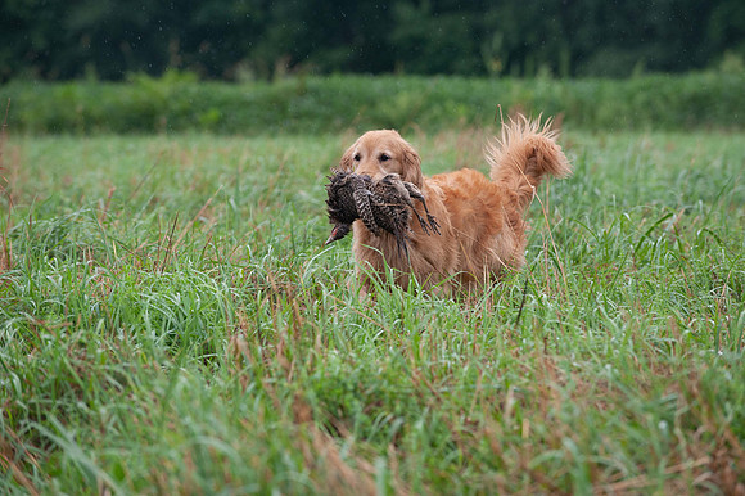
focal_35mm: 200
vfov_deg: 6.9
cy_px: 248
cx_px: 372
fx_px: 4136
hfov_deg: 10.3
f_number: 5.6
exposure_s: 1/800
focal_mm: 200
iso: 800
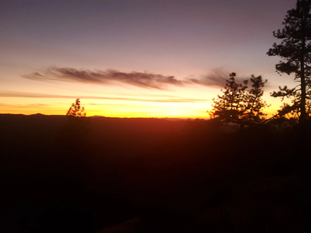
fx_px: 234
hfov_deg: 67.3
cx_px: 156
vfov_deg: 53.1
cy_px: 116
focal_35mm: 26
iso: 160
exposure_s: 1/50
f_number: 2
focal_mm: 3.08
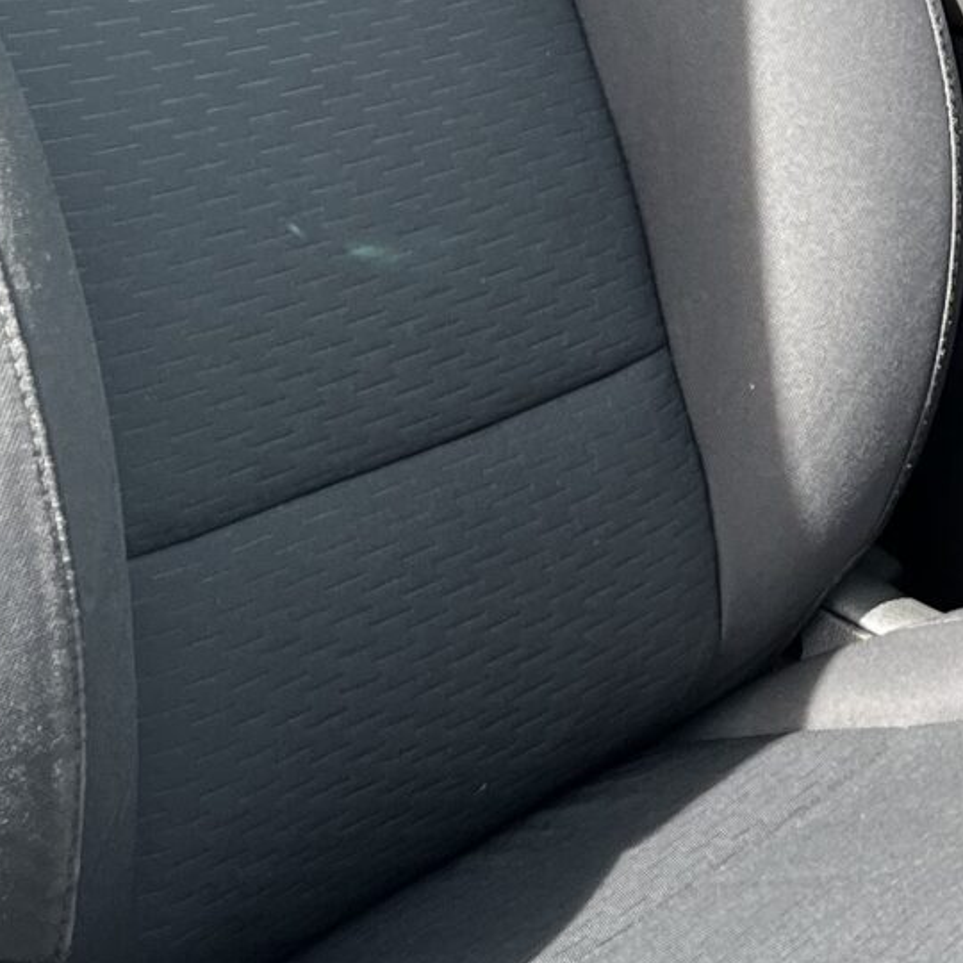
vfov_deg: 15.2
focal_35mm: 109
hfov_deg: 15.1
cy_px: -287
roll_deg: -1.7
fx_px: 3431
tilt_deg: -8.2
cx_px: 1341
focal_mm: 5.1
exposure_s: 1/337
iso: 50
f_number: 1.6
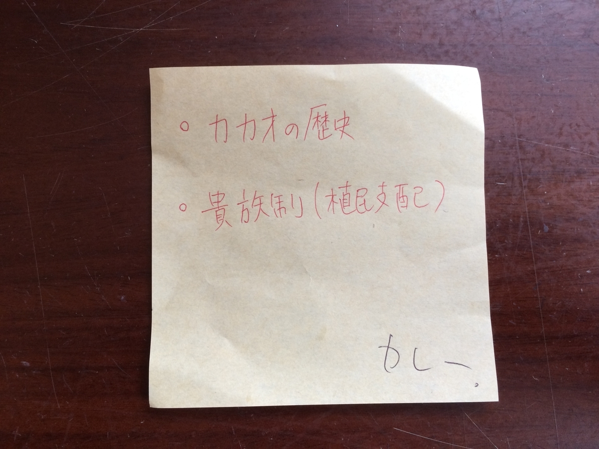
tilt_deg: -87.4
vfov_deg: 48.2
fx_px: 502
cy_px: 224
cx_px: 300
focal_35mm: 29
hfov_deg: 61.7
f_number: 2.2
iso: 64
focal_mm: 4.15
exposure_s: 1/30
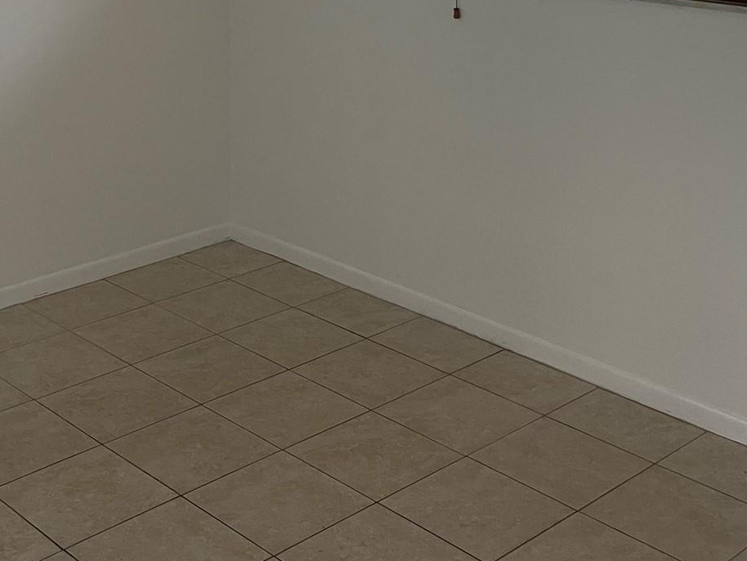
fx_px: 1209
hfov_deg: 34.0
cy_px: -43
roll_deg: -0.2
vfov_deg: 24.5
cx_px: 248
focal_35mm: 56
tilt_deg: -7.6
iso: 125
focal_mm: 5.1
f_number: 1.6
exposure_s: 1/67
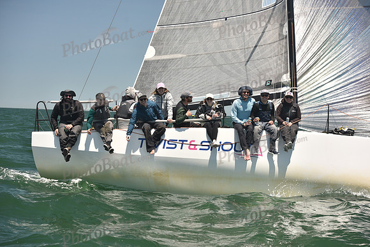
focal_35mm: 70
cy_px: 124
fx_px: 720
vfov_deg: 19.5
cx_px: 185
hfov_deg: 28.8
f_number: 5
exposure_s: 1/800
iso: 250
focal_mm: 70
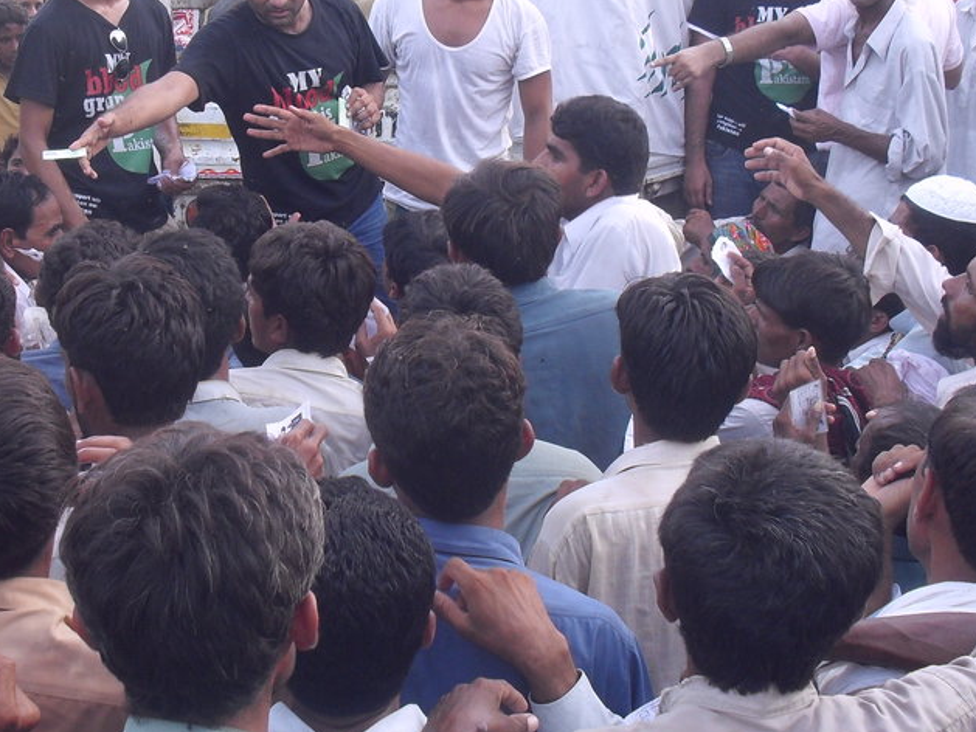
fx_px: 1607
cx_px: 388
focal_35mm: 57
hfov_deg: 33.7
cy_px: 319
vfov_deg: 25.6
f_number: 3.2
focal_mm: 6.3
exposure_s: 1/180
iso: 100
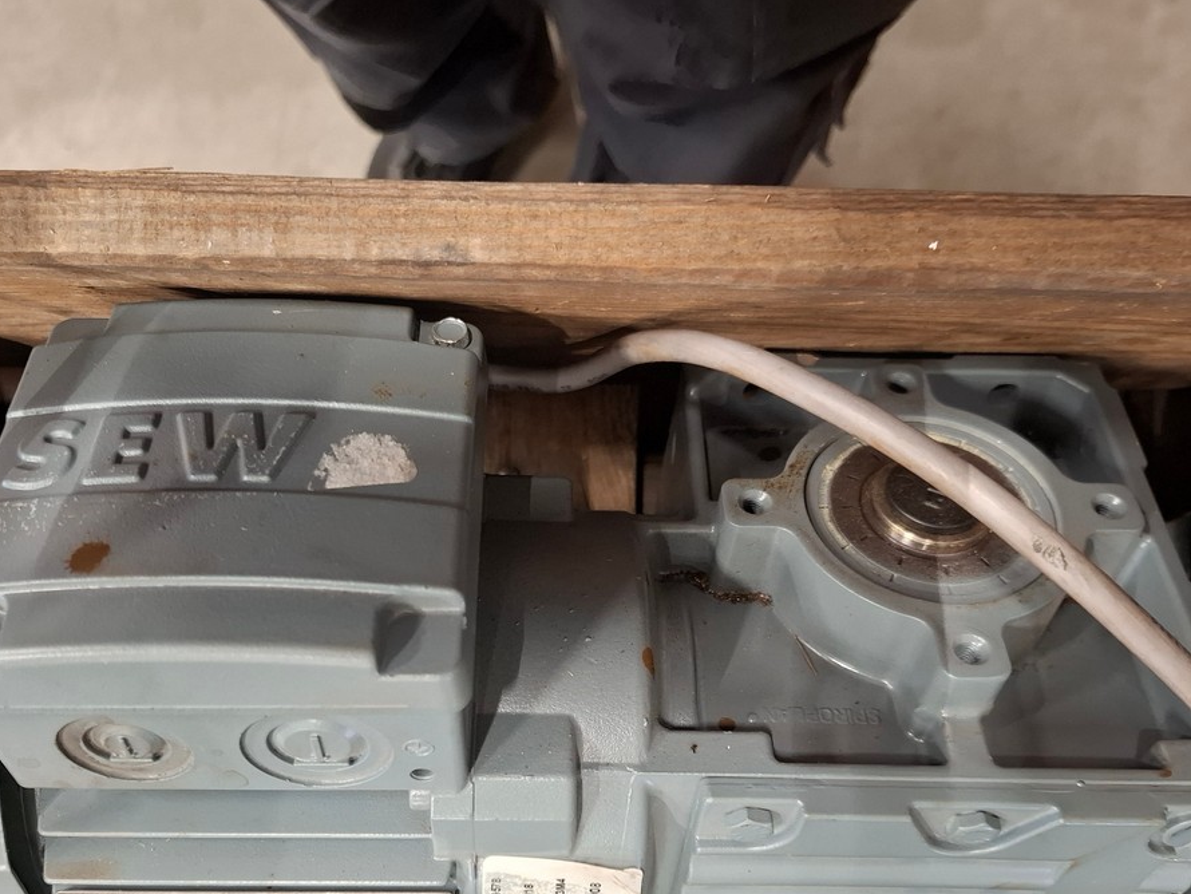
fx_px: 1067
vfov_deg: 44.8
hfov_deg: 58.3
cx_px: 561
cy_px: 598
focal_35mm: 31
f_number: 1.8
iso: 320
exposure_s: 1/25
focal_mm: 5.54
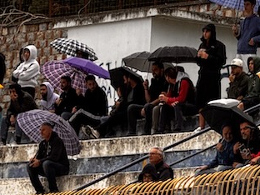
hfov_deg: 5.1
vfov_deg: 3.9
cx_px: 159
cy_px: 98
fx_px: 2892
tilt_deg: +6.4
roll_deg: -4.3
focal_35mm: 385
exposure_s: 1/99
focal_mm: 15.66
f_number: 2.8
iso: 100
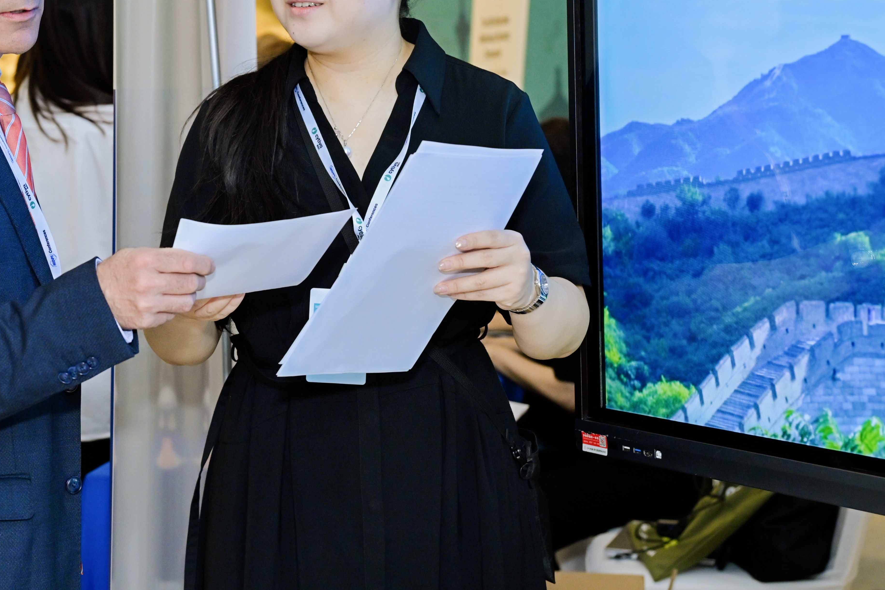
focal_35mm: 88
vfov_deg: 15.5
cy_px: 199
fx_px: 2163
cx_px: 264
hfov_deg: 23.0
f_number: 4
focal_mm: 54
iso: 1000
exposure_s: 1/125
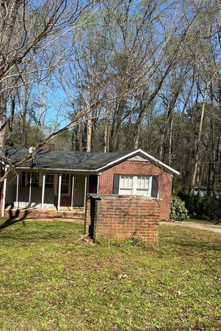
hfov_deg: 32.9
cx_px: 60
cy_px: 199
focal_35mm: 40
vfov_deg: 48.1
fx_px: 368
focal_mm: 5.7
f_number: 1.5
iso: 50
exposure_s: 1/3077
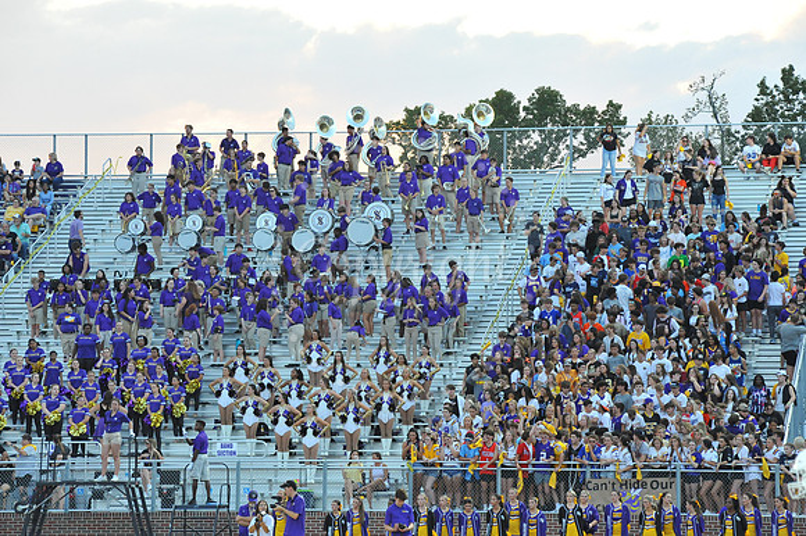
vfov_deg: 9.5
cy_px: 268
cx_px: 403
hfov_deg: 14.2
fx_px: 3244
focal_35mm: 145
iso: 3200
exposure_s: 1/320
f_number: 7.1
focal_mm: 145
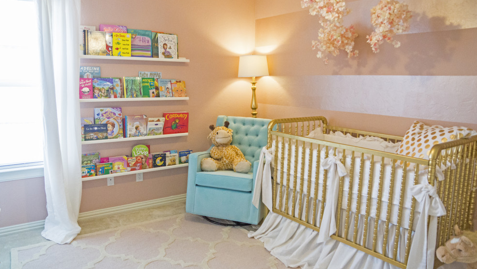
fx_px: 329
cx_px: 233
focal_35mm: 26
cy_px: 119
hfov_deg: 71.9
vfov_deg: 44.3
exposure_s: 1/100
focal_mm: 16
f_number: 3.2
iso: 1250
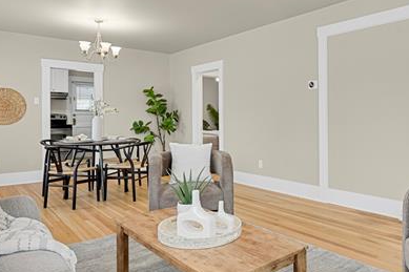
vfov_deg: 46.2
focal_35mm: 28
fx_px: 318
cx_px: 254
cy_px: 113
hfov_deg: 64.6
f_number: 8
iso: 250
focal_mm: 17
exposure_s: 1.3
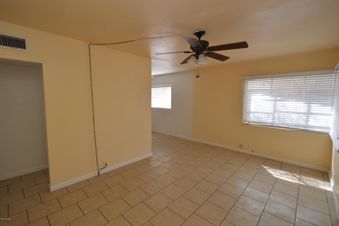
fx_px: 141
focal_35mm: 15
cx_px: 170
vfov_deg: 77.2
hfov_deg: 100.4
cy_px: 113
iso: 400
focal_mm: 10
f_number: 5
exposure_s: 1/100
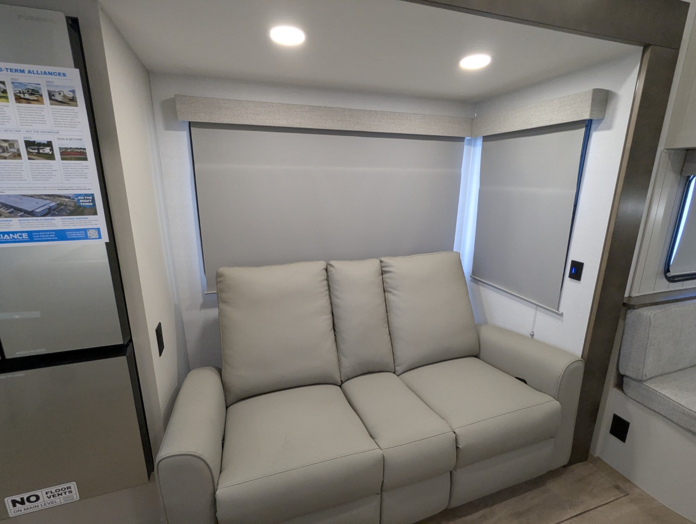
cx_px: 348
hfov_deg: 94.4
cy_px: 262
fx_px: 322
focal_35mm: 16
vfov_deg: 78.2
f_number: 2.2
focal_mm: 2.35
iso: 391
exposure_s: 1/93.1
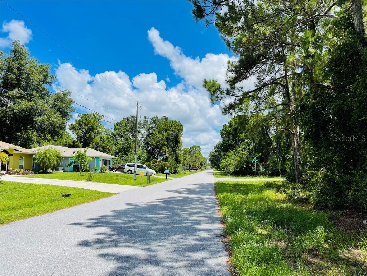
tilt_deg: +5.3
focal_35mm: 26
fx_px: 276
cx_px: 184
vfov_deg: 53.1
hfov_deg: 67.3
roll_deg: -0.3
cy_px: 138
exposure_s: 1/4525
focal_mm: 5.1
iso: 32
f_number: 1.6
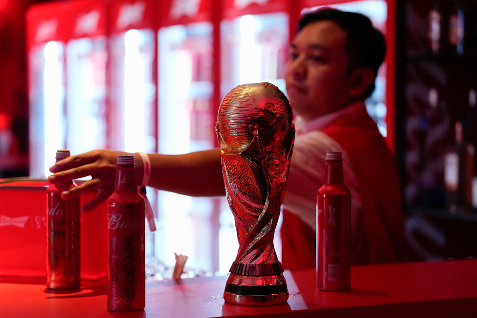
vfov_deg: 16.3
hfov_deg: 24.2
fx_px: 1113
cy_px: 159
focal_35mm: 84
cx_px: 238
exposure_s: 1/160
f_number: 2.8
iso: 3200
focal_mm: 84
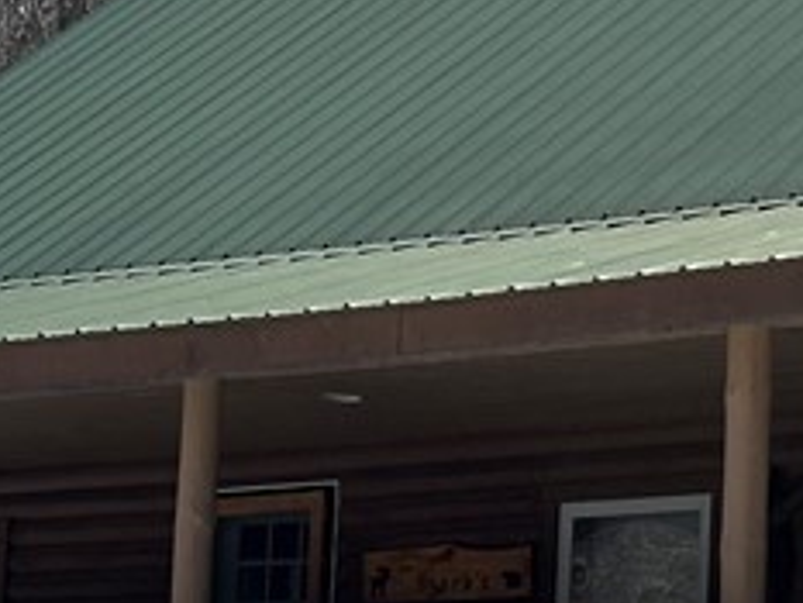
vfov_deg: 7.0
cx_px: 865
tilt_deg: +9.8
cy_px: 369
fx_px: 4897
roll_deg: -2.7
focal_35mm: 211
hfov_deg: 9.3
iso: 64
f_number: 1.78
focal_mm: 6.86
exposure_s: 1/8197
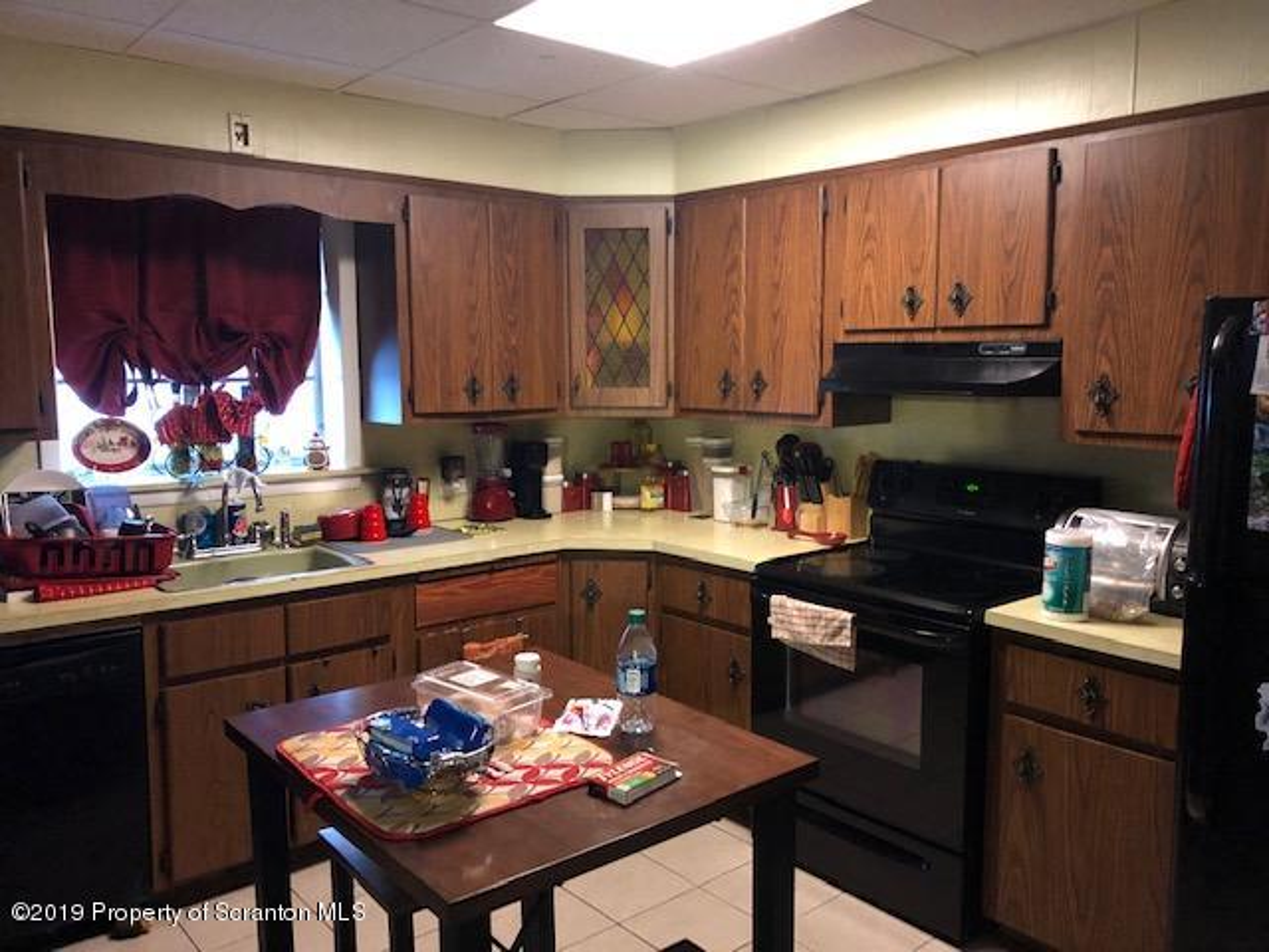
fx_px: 1026
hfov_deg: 63.4
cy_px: 476
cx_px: 634
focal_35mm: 28
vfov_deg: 49.7
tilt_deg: -7.2
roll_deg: +0.9
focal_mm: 4
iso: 100
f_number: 1.8
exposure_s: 1/5
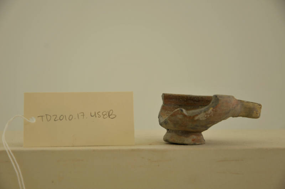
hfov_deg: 24.7
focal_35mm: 82
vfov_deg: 16.5
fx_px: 652
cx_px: 142
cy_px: 94
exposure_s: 1/50
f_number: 5.3
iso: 200
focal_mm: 55
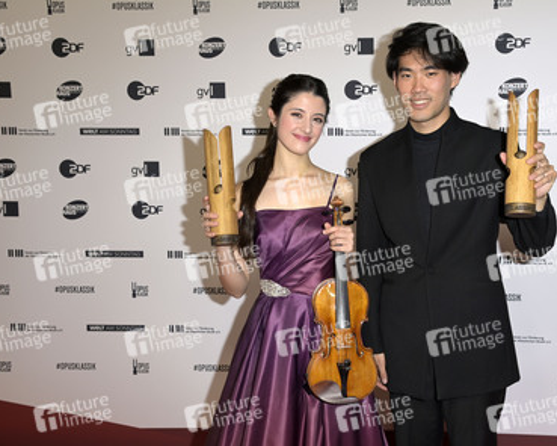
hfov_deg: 34.0
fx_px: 906
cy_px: 225
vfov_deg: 27.6
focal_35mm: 55
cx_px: 334
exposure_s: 1/250
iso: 640
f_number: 5.6
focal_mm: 48
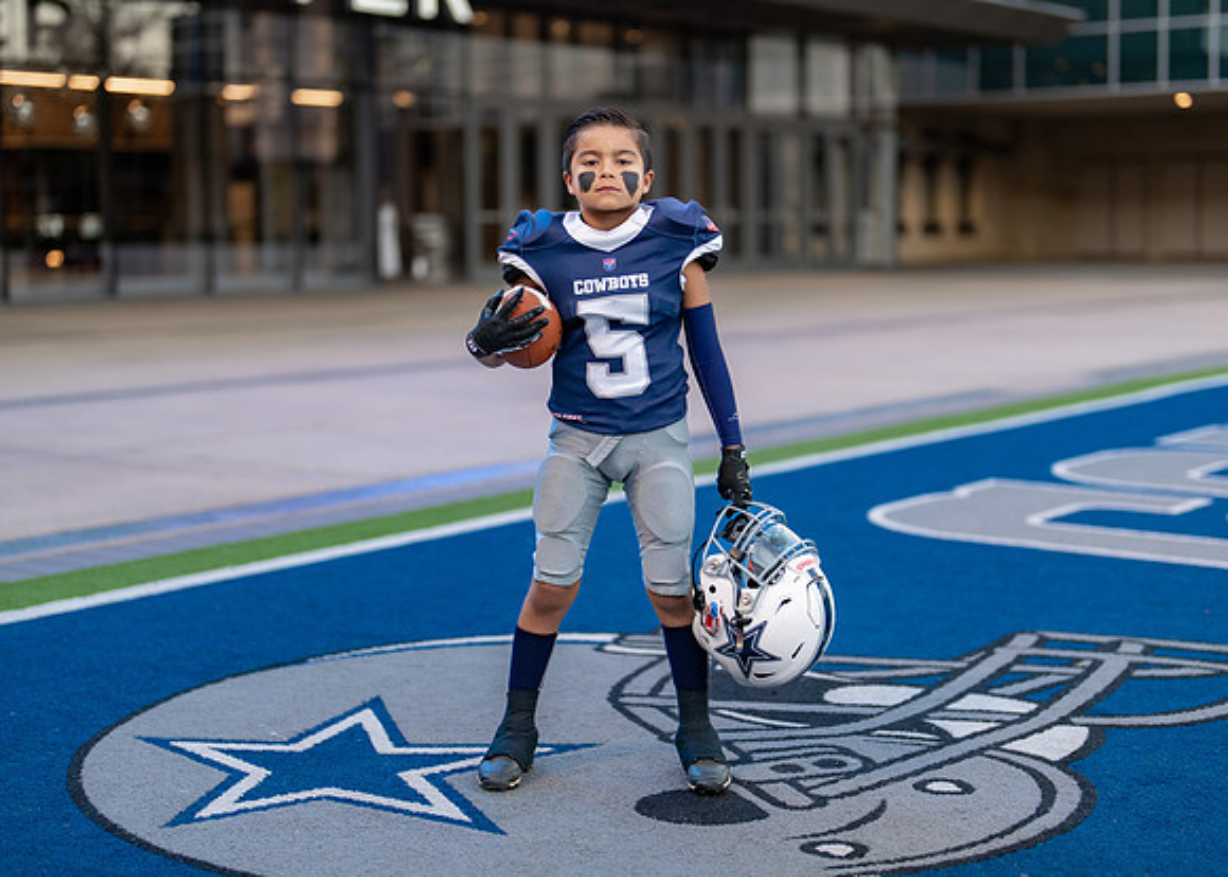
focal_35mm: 60
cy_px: 435
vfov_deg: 23.7
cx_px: 629
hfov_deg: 32.8
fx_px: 2088
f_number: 1.2
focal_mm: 50
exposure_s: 1/400
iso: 200
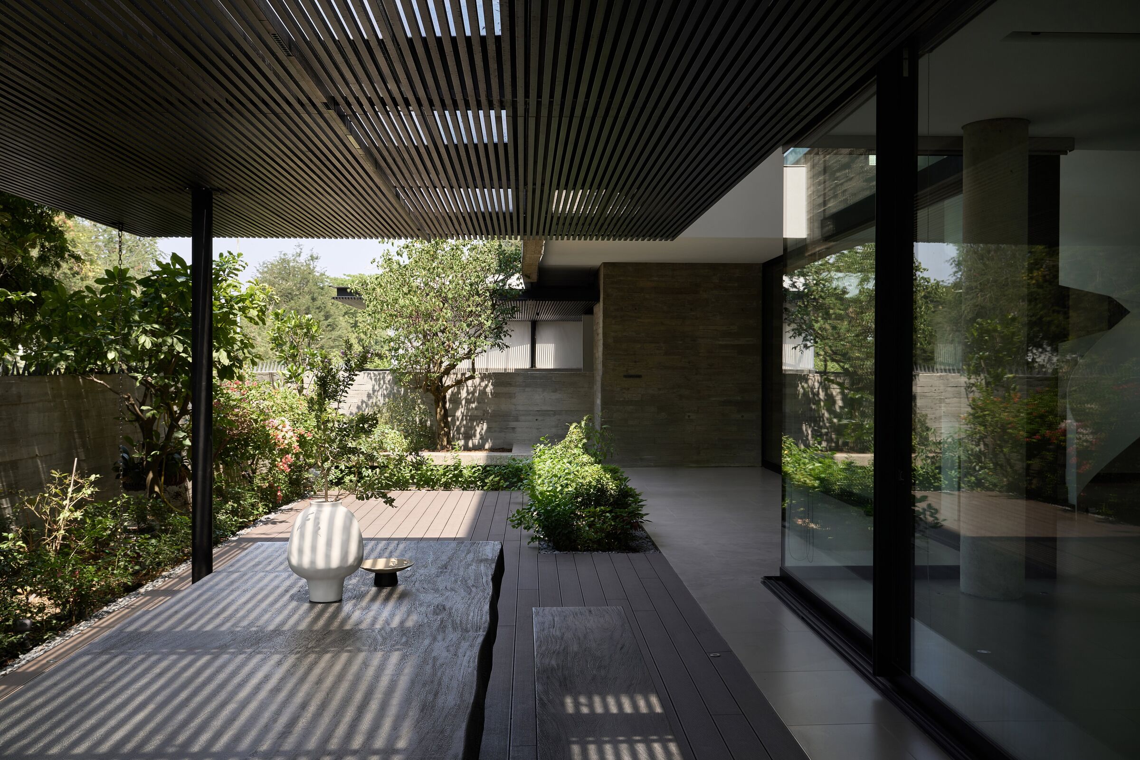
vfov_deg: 40.0
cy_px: 380
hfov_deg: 57.2
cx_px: 570
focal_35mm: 33
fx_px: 1045
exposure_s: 1/45
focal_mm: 33
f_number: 8
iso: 100
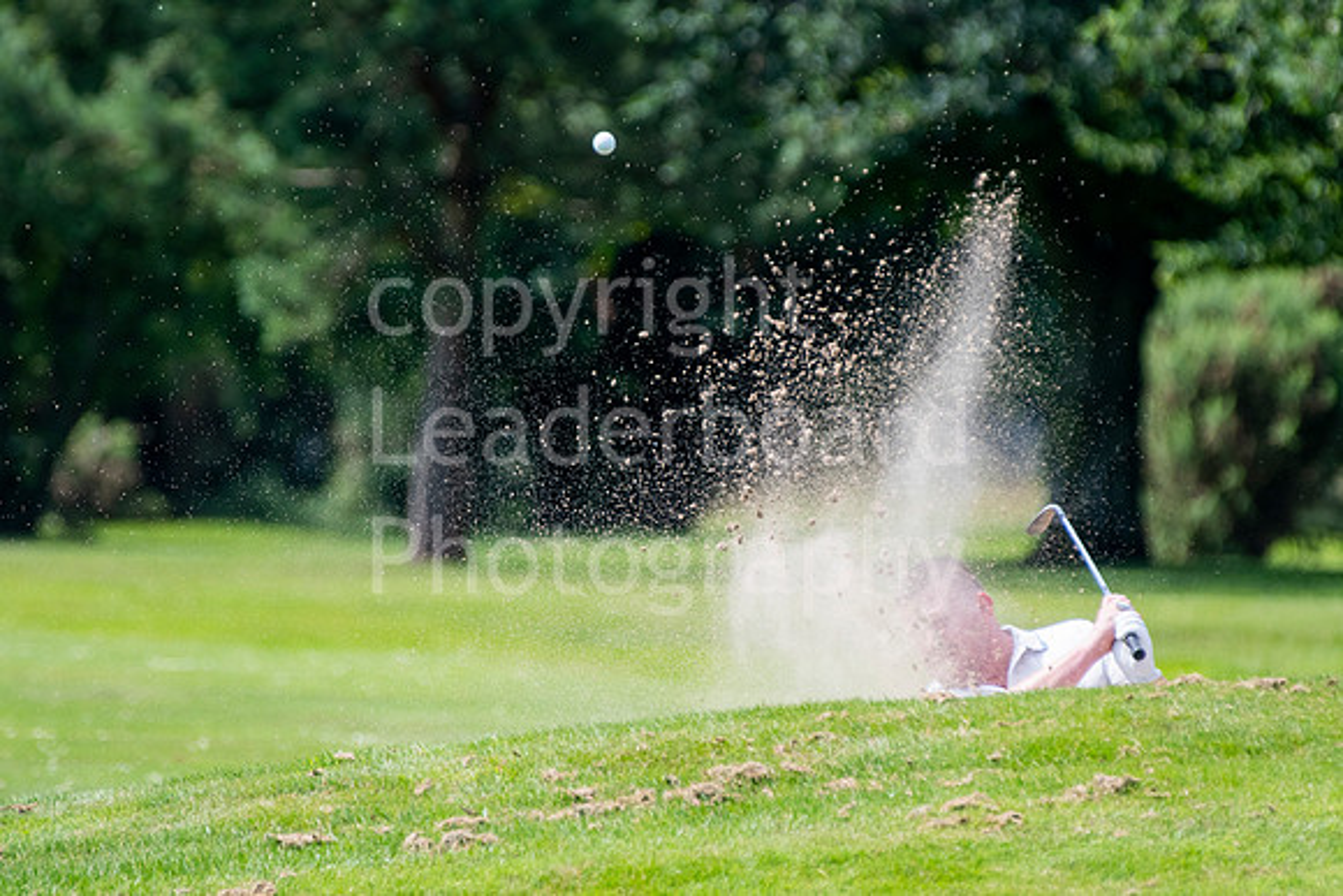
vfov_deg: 1.8
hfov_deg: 2.7
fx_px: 27984
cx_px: 672
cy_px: 448
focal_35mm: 750
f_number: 6.3
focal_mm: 500
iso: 640
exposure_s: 1/1250
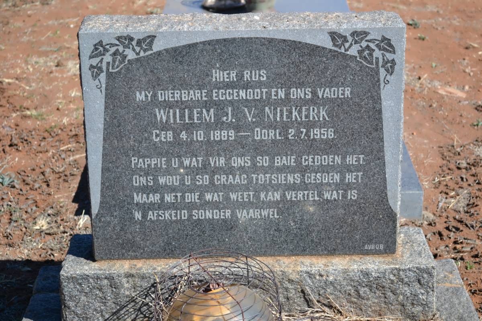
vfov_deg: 16.6
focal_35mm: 82
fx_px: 1104
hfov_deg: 24.6
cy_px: 160
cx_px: 241
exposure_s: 1/125
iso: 180
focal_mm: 55
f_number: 5.6
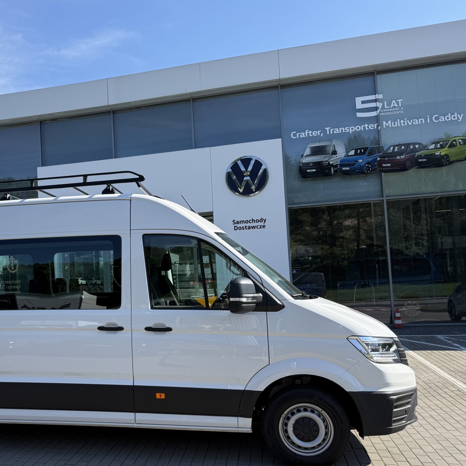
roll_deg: +1.8
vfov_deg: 48.4
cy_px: 255
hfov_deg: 46.4
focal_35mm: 34
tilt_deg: +4.9
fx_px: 518
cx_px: 107
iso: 80
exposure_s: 1/2907
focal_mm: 6.76
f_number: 1.78
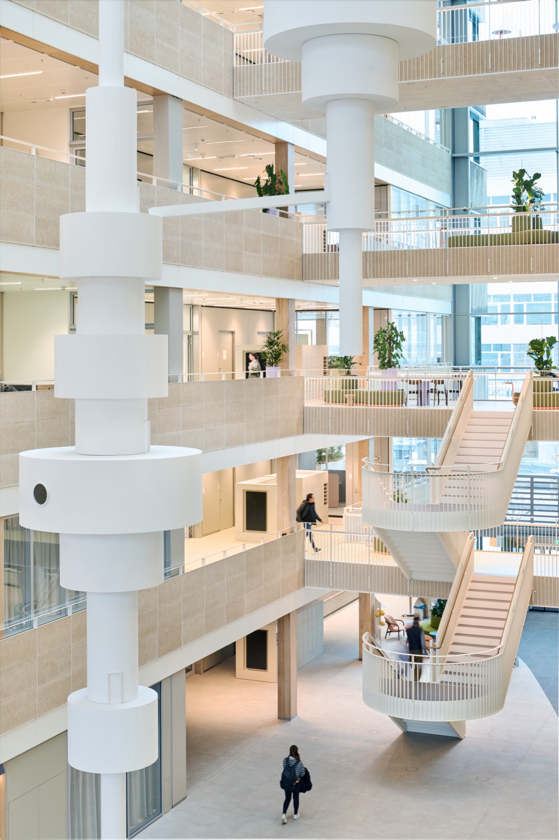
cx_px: 280
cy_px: 420
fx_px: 1165
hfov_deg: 27.0
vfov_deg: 39.6
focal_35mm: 50
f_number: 7.1
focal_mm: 50
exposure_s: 1/30
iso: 1000
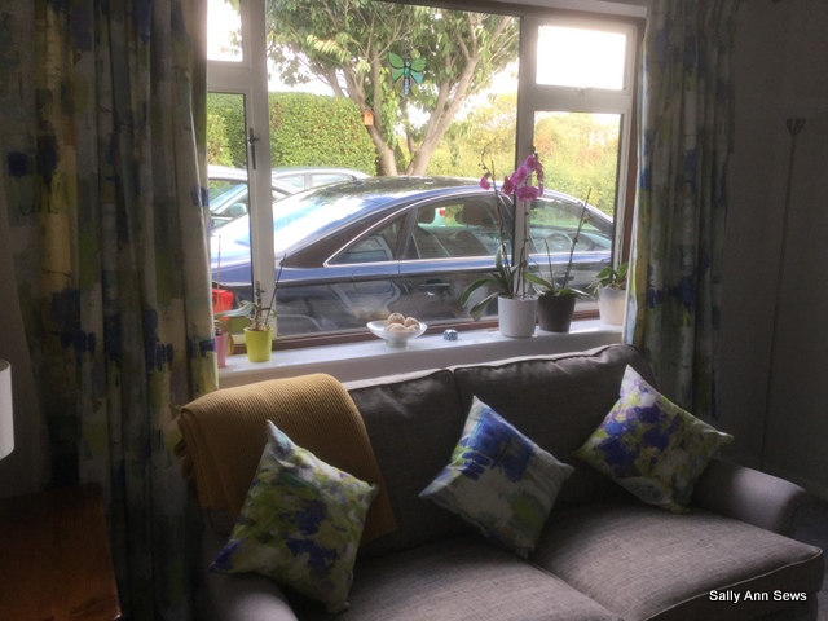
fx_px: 742
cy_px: 310
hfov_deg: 58.4
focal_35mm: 31
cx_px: 414
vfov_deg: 45.4
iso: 40
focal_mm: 3.3
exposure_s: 1/100
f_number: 2.4
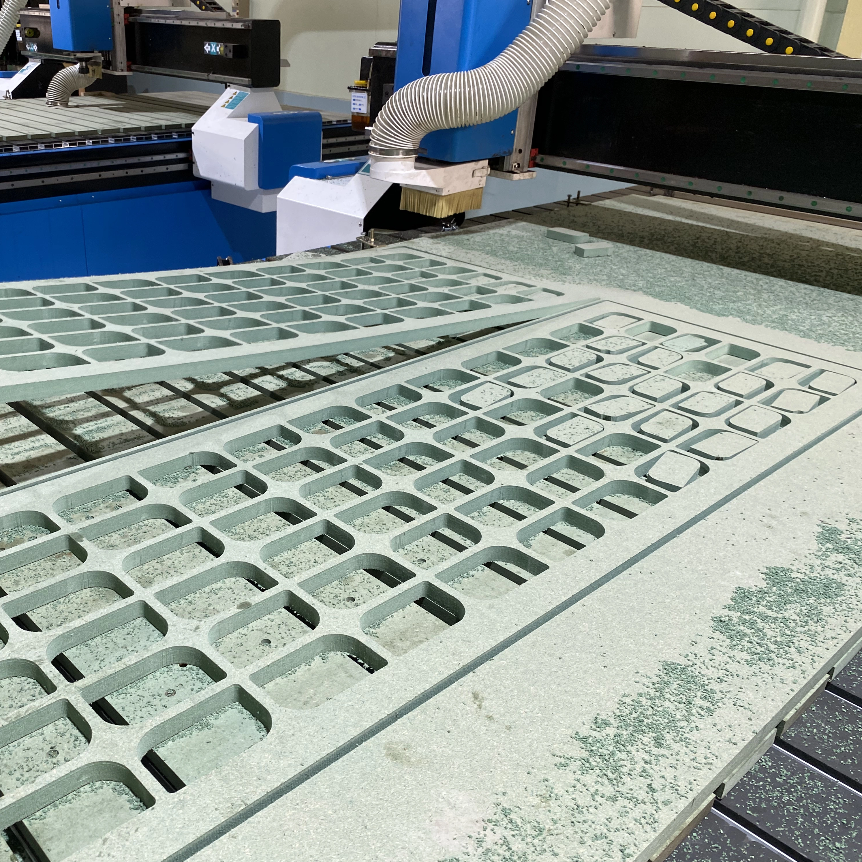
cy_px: 432
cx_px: 292
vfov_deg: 52.5
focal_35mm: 31
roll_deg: -1.5
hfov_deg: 51.6
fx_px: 873
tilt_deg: -25.9
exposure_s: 1/50
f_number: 1.8
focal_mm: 4.25
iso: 80
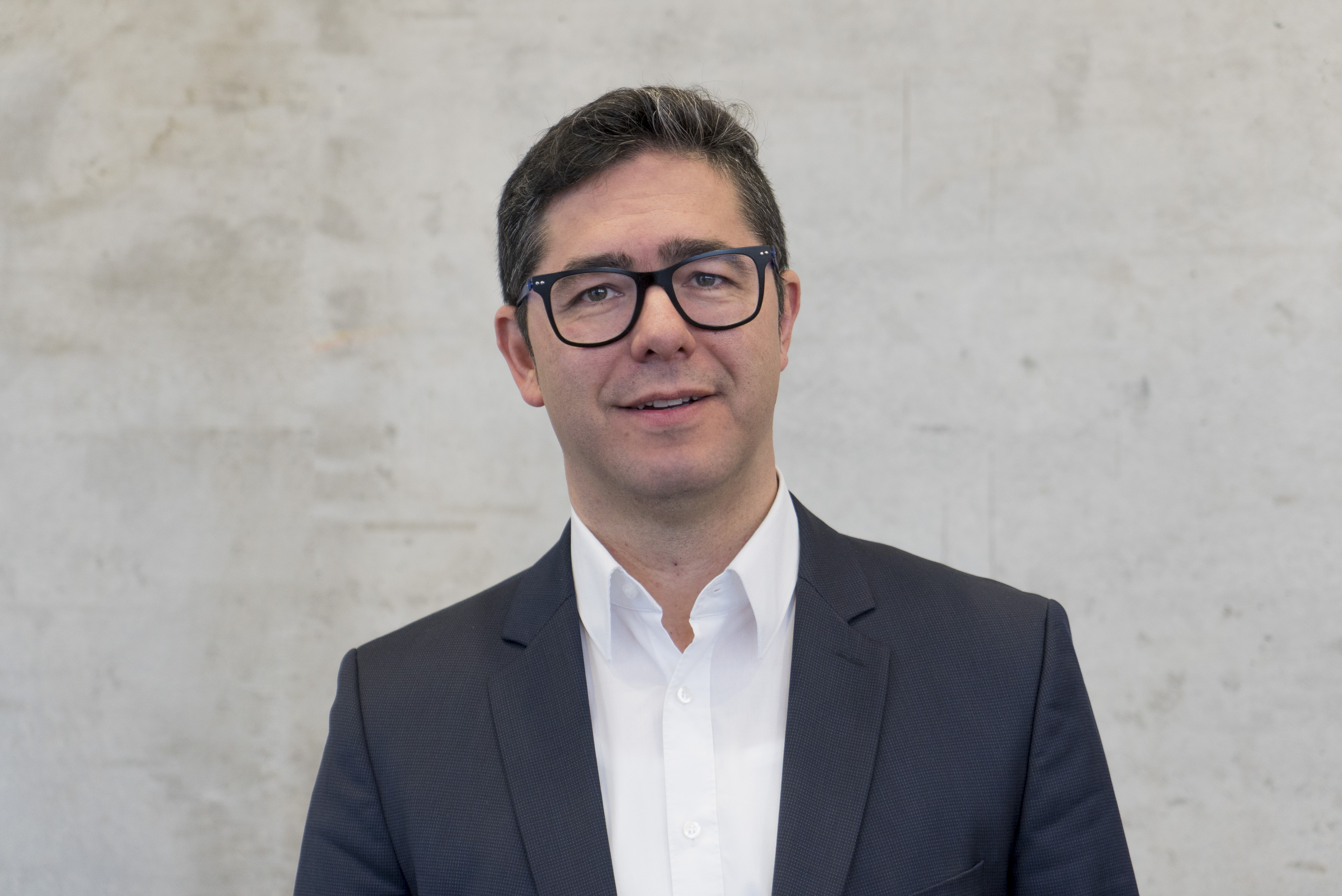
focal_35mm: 70
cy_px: 448
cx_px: 671
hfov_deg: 28.8
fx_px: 2611
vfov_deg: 19.5
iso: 1600
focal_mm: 70
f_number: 4
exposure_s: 1/160
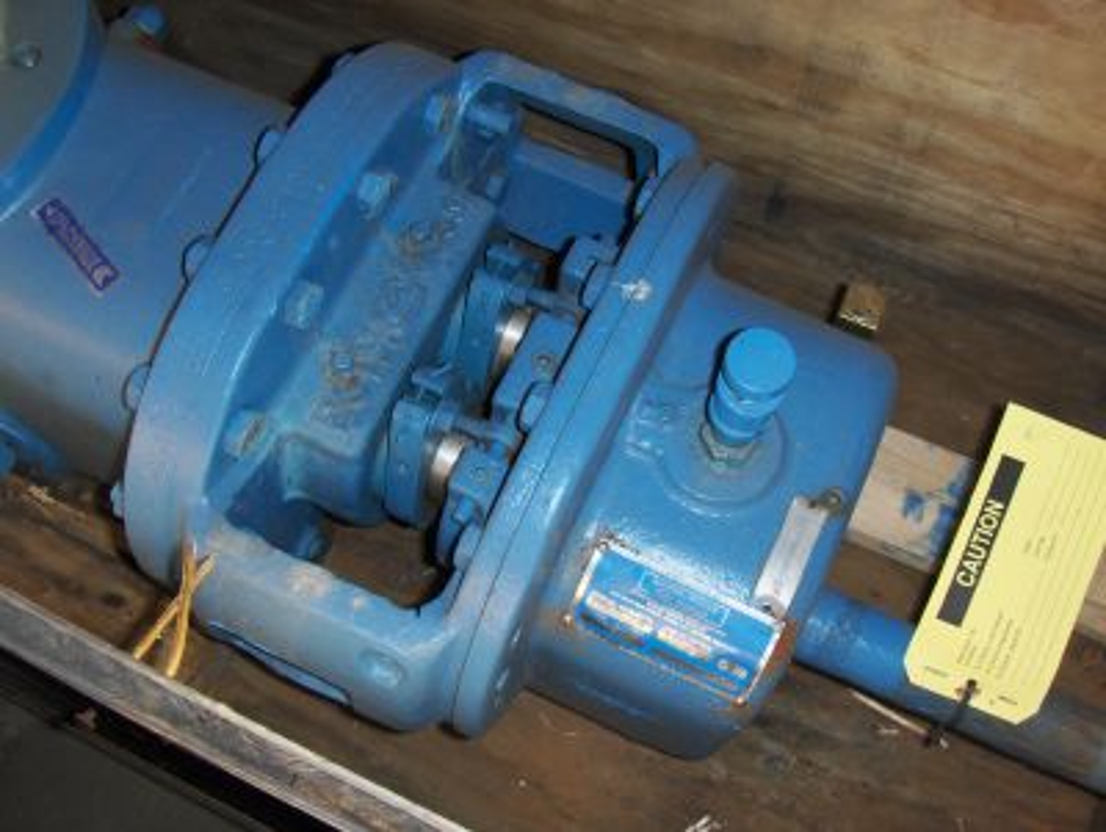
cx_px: 553
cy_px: 416
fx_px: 1312
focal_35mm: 41
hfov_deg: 45.7
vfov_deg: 35.2
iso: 100
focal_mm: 6.5
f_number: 3.5
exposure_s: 1/60
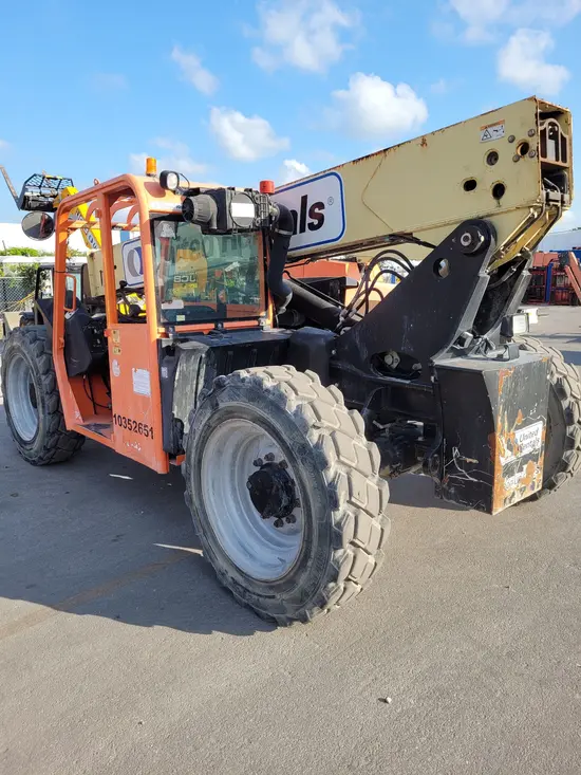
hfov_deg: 53.1
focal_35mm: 26
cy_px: 388
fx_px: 582
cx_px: 290
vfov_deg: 67.3
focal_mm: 5.4
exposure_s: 1/1114
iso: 40
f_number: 1.8
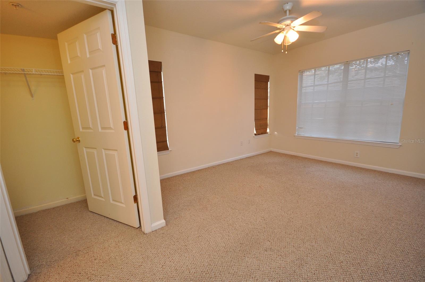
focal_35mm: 15
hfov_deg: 100.5
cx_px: 212
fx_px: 177
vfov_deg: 77.2
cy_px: 141
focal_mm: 10
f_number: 4
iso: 640
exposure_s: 1/60
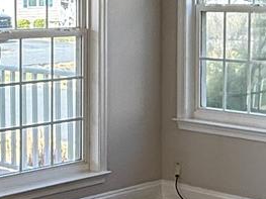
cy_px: 32
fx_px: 837
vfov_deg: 13.5
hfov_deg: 17.9
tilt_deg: -2.8
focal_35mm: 109
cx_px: 62
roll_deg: +0.4
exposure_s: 1/122
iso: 64
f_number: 2.2
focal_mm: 2.22
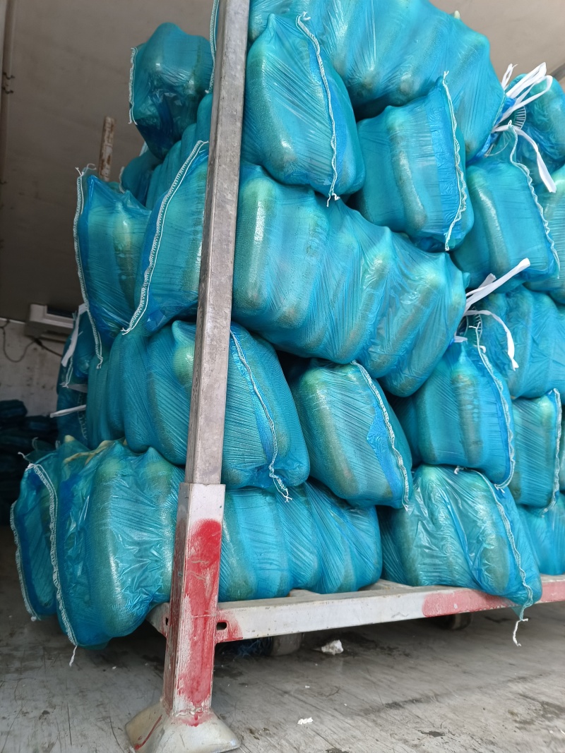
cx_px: 282
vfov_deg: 73.9
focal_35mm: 23
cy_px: 376
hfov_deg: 58.9
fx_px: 501
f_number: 1.88
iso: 2460
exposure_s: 1/50
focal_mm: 5.59
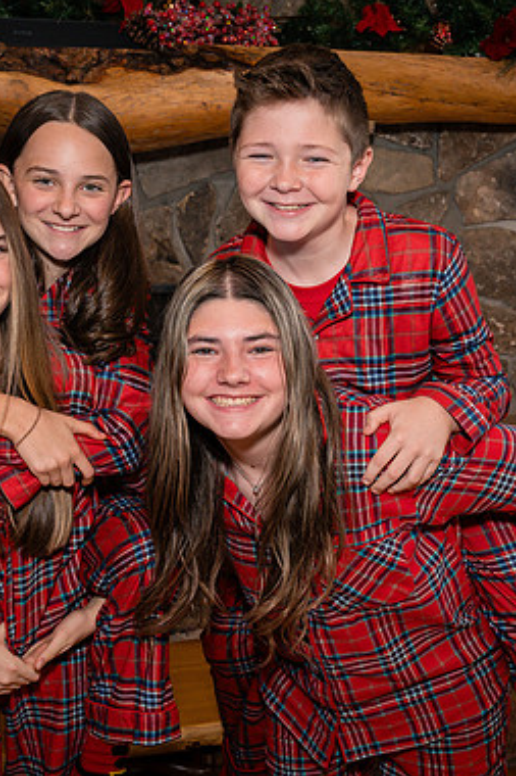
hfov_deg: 25.0
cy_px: 458
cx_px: 288
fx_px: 1162
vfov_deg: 36.8
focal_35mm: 54
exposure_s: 1/160
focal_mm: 30
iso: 500
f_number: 5
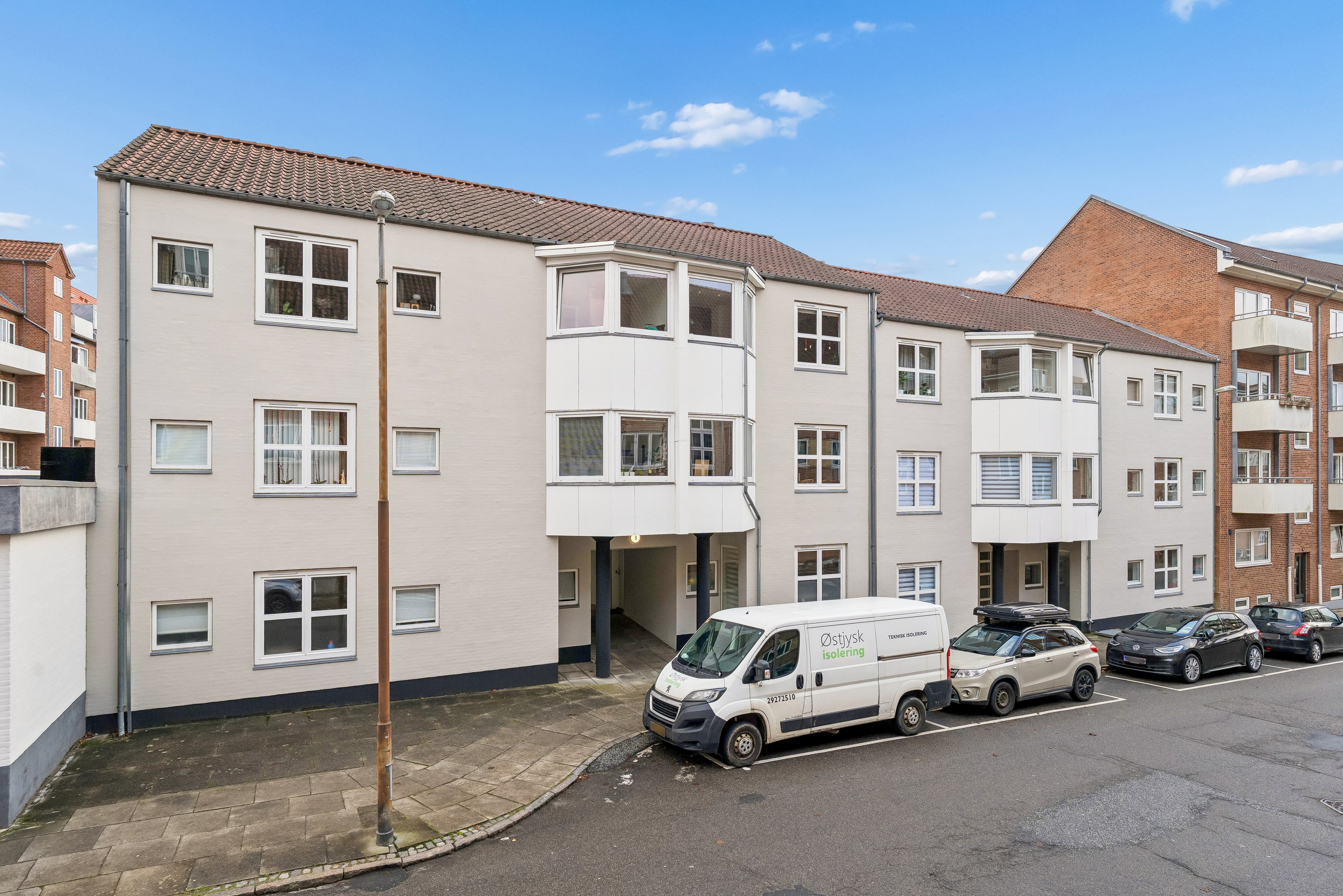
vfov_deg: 63.2
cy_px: 448
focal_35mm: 20
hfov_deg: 85.4
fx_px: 727
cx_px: 672
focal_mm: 19.5
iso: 500
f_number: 8
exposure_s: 1/160
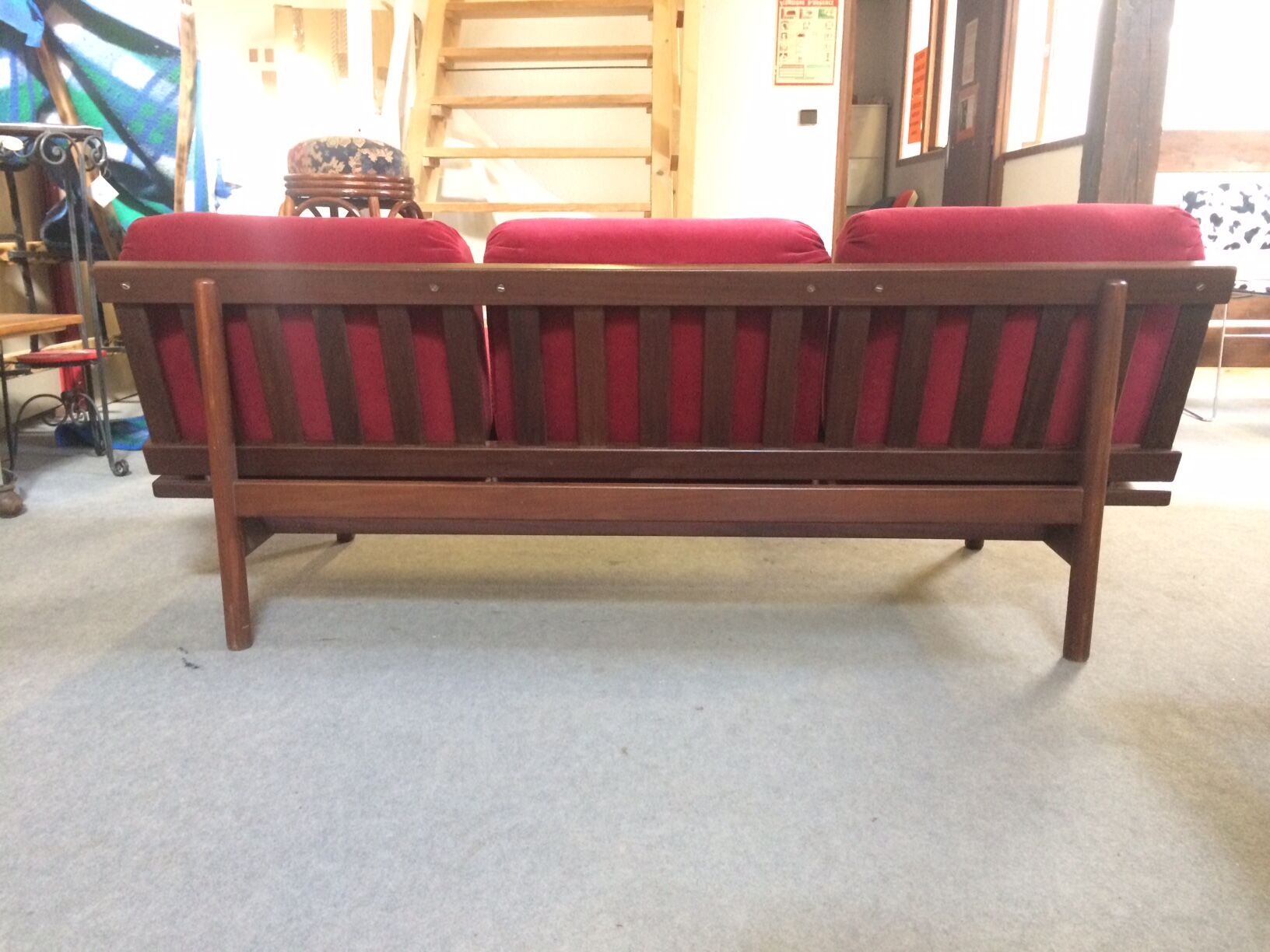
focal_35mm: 29
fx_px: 1064
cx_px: 635
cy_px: 476
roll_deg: +0.5
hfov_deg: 61.7
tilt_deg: -13.3
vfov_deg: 48.2
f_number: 2.2
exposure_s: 1/17
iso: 320
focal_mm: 4.15
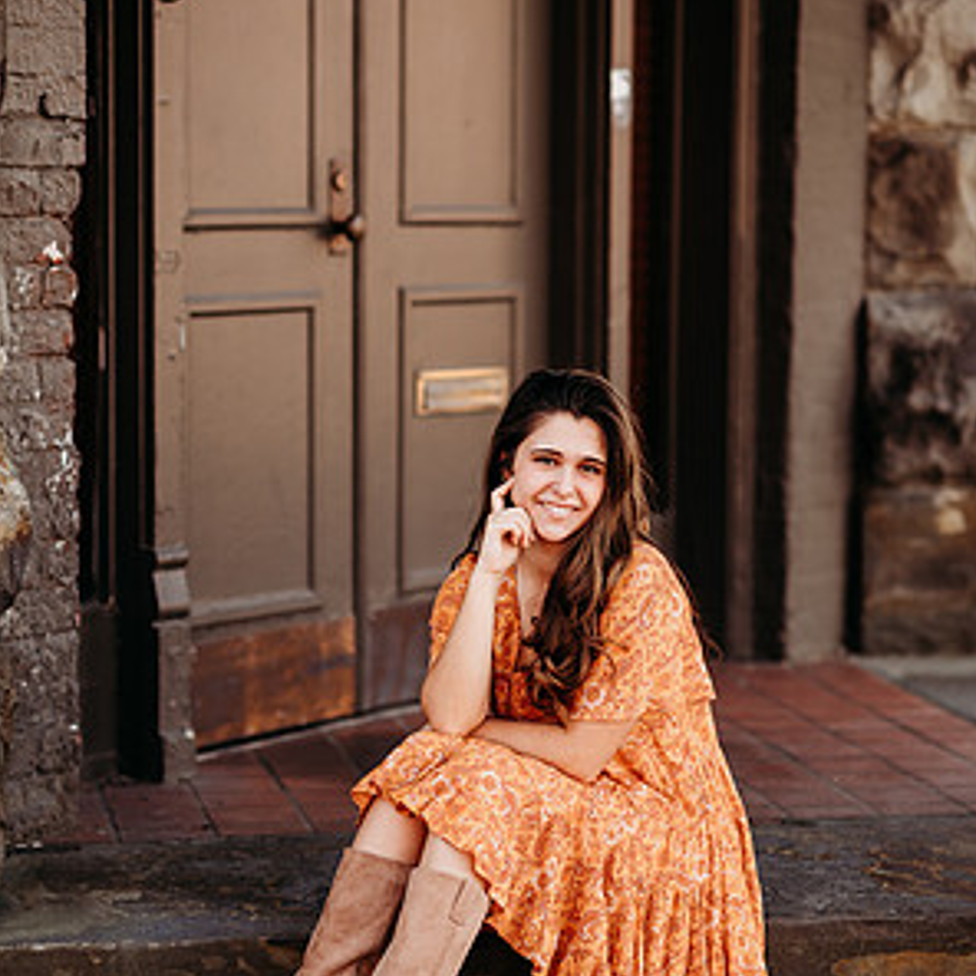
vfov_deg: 15.8
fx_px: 3509
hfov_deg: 15.8
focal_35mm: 110
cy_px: 541
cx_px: 485
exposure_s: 1/500
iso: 160
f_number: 2
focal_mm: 85
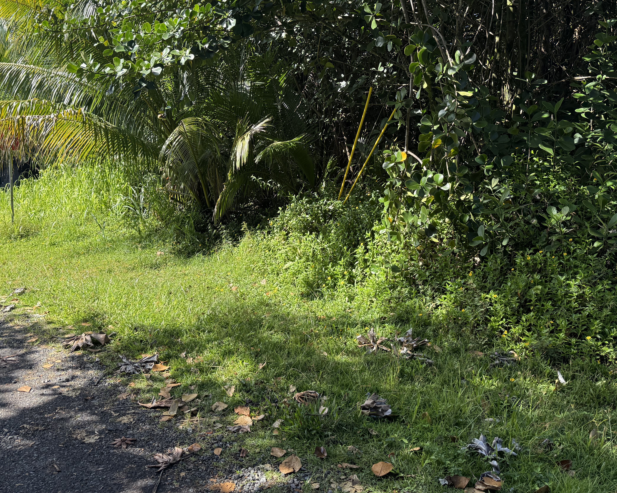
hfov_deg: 55.7
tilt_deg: -3.9
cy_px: 187
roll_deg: +0.2
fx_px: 584
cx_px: 299
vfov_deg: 45.4
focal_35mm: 32
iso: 100
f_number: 1.78
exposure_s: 1/1337
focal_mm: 6.76
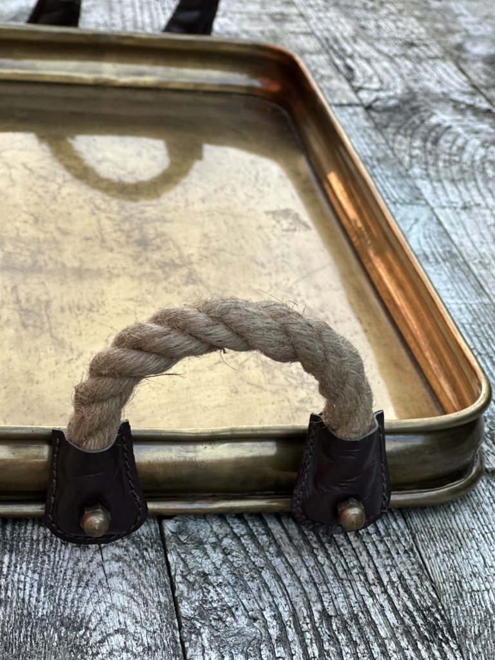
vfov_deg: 25.3
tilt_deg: -28.3
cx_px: 248
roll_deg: -3.6
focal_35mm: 77
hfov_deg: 19.1
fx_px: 1468
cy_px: 330
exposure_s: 1/121
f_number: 2.8
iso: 200
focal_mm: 9
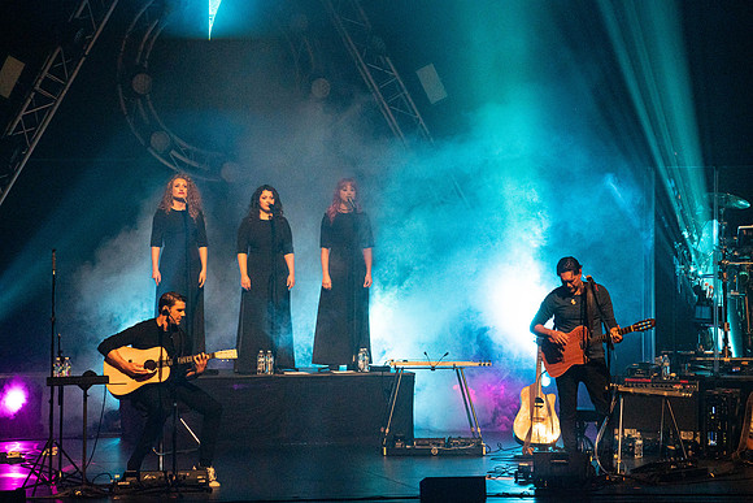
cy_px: 252
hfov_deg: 10.3
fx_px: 4184
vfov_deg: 6.9
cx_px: 376
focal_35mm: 200
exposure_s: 1/250
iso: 6400
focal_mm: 200
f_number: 5.6
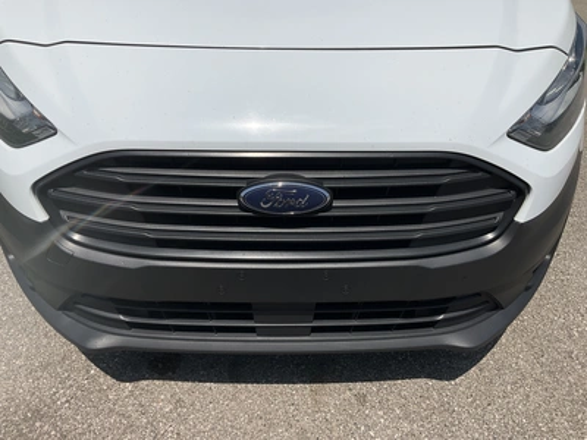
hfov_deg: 61.7
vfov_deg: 48.2
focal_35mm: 29
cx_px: 294
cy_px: 220
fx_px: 492
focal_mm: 3
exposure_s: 1/5814
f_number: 1.8
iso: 25
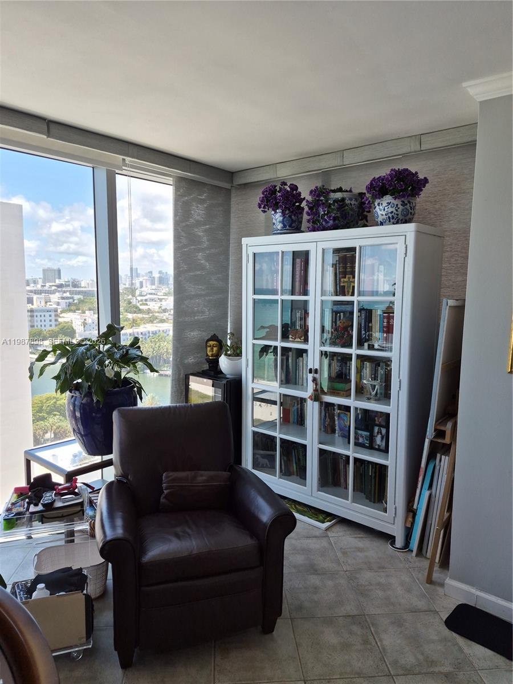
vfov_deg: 73.9
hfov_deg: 58.9
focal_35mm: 23
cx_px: 256
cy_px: 342
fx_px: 454
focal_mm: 5.4
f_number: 1.8
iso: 80
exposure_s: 1/896
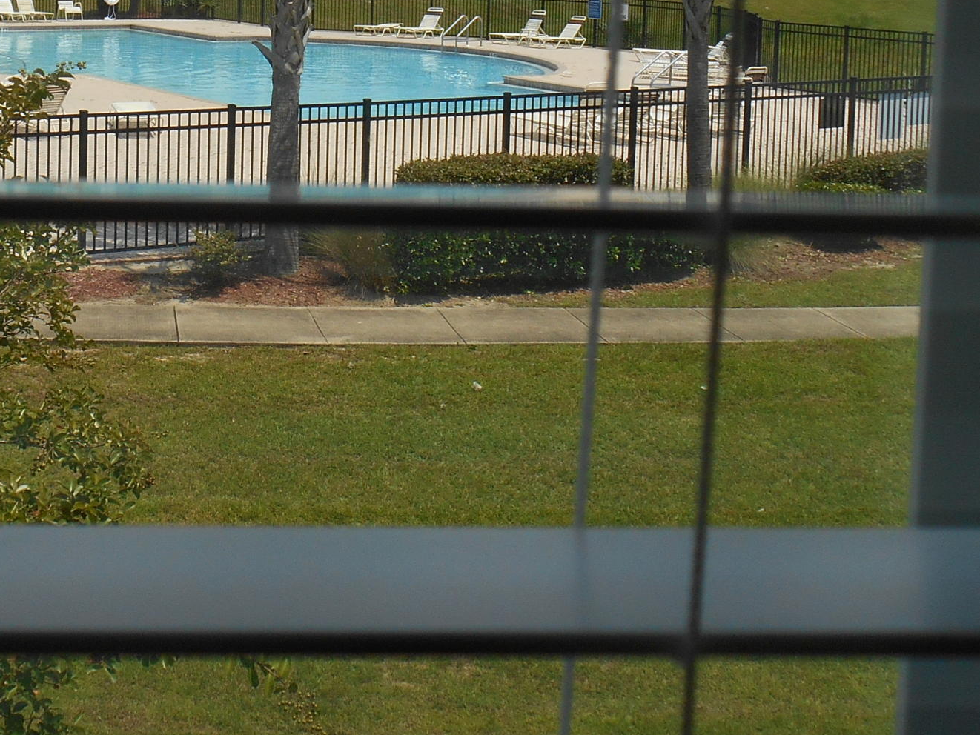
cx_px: 253
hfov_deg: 32.1
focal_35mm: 59
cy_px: 47
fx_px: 1671
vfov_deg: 24.0
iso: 80
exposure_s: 1/1250
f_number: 3.4
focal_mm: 4.7
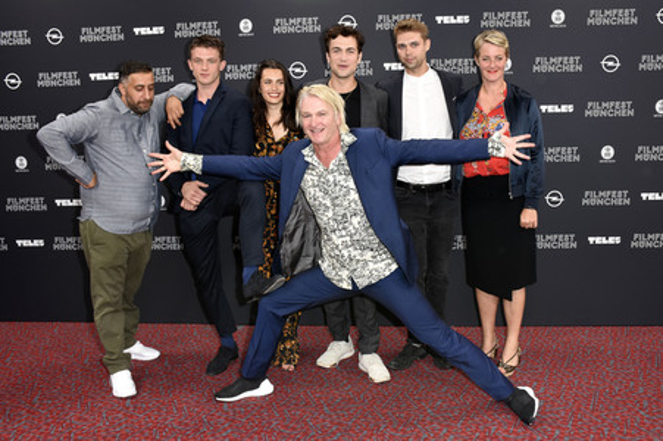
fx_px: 552
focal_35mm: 30
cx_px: 332
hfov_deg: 62.0
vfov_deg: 43.5
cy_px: 220
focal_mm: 20
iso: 800
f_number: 6.3
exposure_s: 1/160
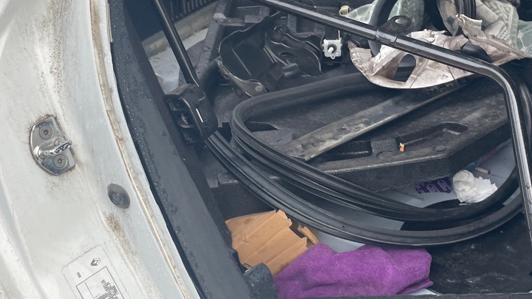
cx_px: 317
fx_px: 776
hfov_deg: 37.7
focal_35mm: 55
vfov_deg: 21.7
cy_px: 99
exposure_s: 1/329
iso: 32
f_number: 1.6
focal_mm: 4.2
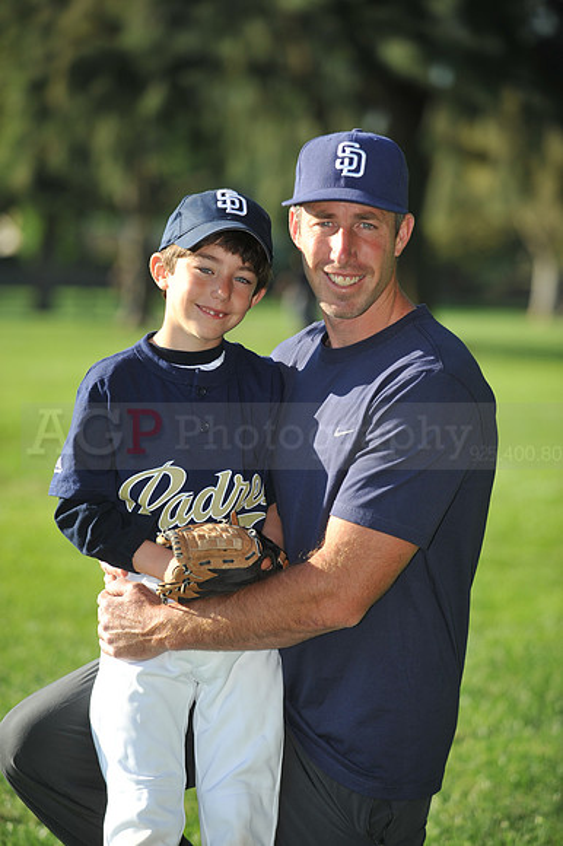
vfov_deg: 14.2
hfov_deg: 9.5
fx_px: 3405
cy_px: 423
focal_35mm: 145
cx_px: 282
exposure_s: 1/1250
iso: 200
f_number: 4
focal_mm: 145
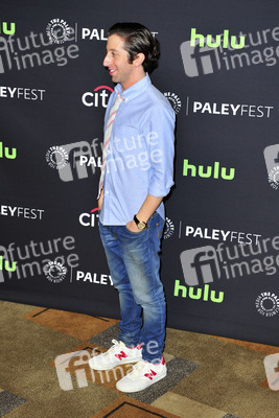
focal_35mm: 66
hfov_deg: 20.6
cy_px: 209
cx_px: 140
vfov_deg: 30.5
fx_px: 767
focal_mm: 66
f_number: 4.5
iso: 500
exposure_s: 1/320
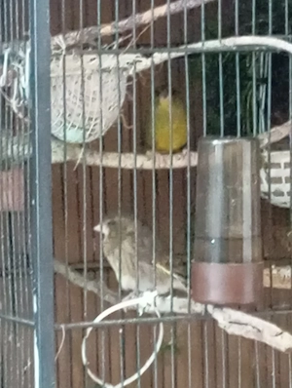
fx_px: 2287
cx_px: 146
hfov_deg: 7.3
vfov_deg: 9.7
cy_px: 194
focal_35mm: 204
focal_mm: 4.22
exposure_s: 1/20
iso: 6434
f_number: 1.8
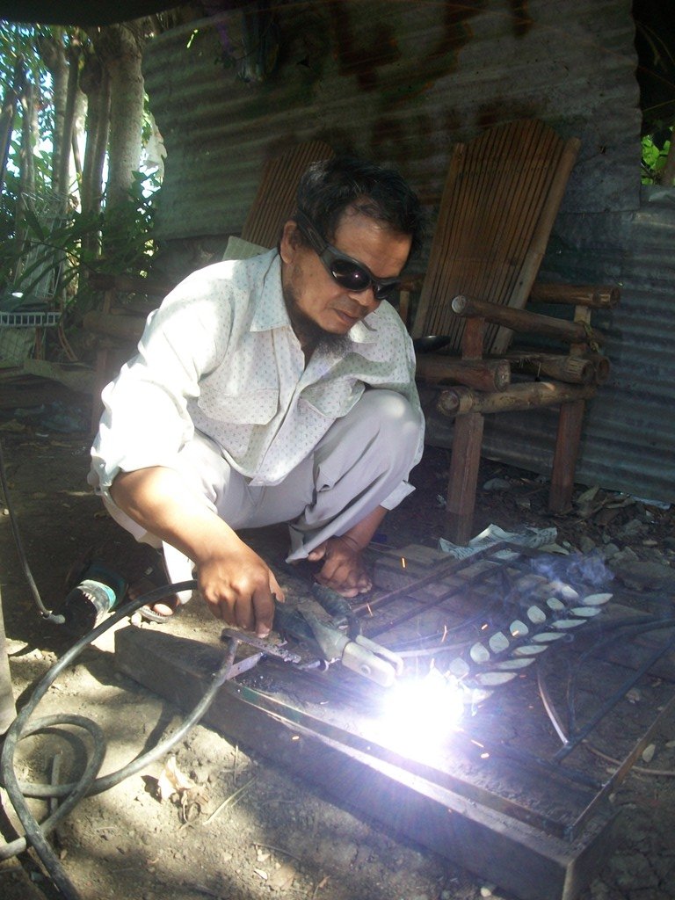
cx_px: 338
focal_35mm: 32
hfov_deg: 44.2
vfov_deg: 56.8
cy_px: 450
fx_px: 832
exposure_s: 1/125
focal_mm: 5.7
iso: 80
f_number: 2.9
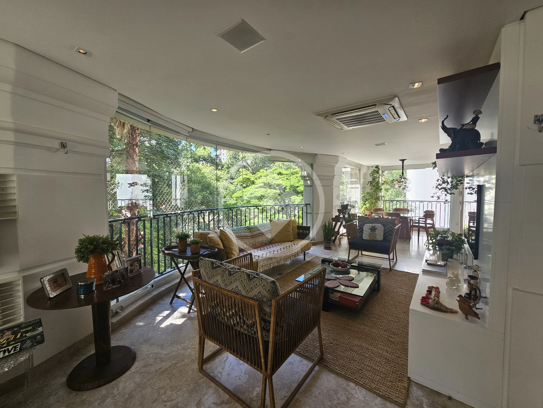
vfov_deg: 89.9
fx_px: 204
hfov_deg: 106.2
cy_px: 204
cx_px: 272
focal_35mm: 13
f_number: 2.2
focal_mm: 2.2
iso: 50
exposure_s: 1/126
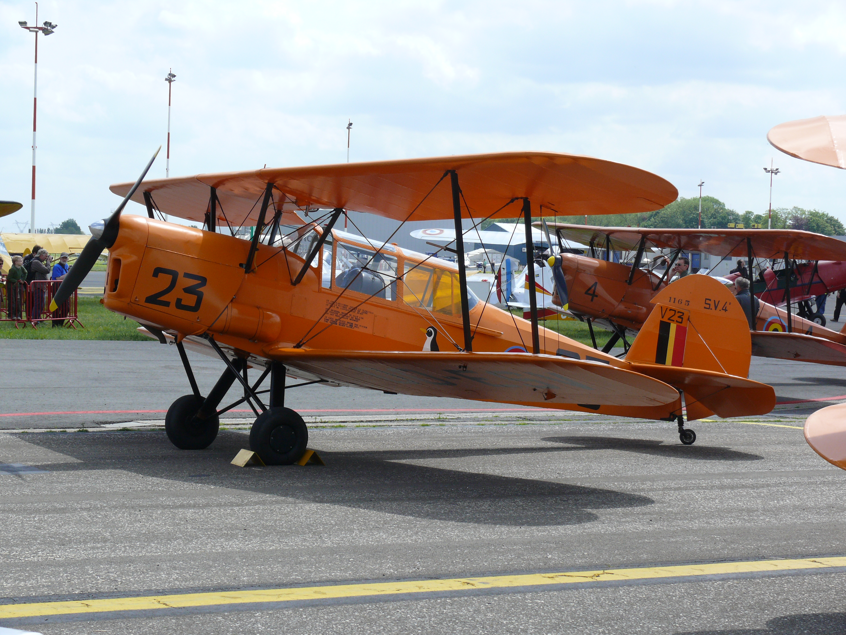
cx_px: 423
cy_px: 318
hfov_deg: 24.1
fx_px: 1980
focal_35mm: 81
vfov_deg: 18.2
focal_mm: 17.1
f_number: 6.3
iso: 100
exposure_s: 1/400
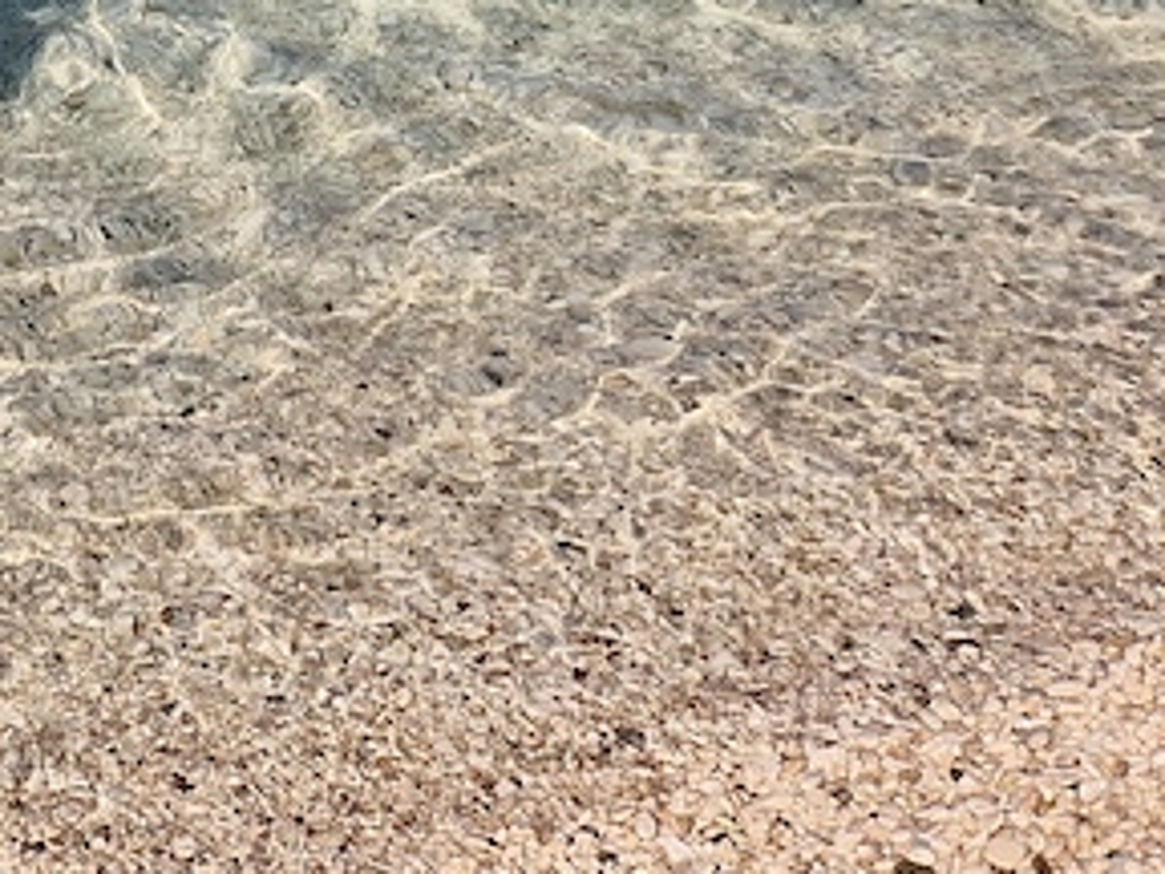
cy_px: -631
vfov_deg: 16.0
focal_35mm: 80
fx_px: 2692
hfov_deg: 22.7
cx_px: -190
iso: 50
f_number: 1.8
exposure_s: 1/2272
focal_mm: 5.4
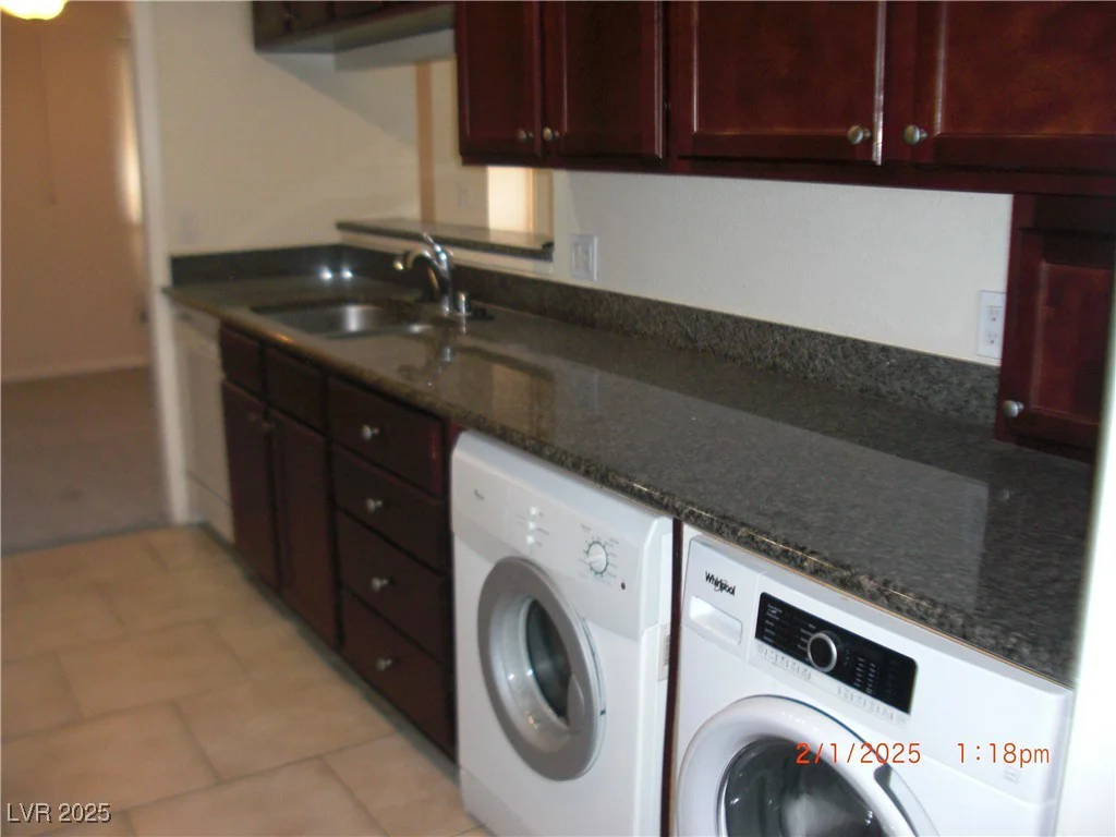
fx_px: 1161
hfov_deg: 51.4
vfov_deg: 39.7
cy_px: 418
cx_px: 558
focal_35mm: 36
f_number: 2.8
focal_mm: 6.3
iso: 200
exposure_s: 1/60
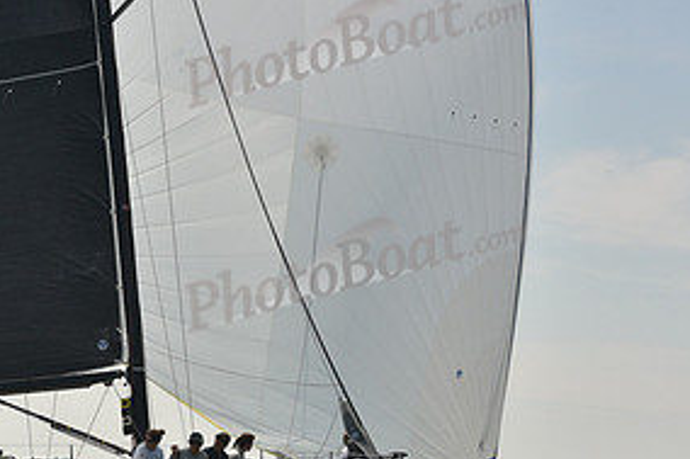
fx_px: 2739
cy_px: 429
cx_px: 61
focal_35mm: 143
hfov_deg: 14.2
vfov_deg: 9.5
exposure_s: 1/1250
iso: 320
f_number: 6.3
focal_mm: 70
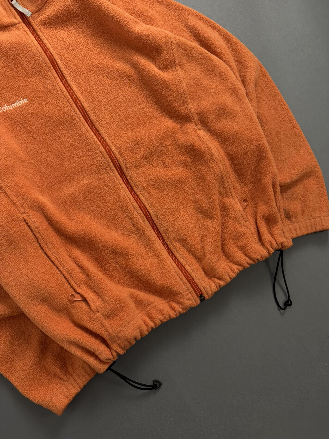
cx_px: 164
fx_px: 304
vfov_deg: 71.6
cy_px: 220
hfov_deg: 56.8
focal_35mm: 24
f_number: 1.78
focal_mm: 6.76
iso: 160
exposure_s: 1/120
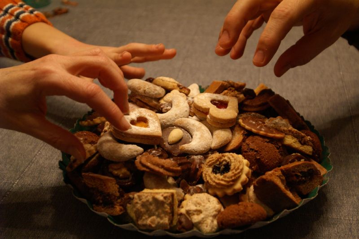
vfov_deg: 25.7
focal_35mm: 52
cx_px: 180
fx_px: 523
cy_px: 120
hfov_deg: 37.9
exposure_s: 1/45
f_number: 4.5
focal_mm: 35
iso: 800
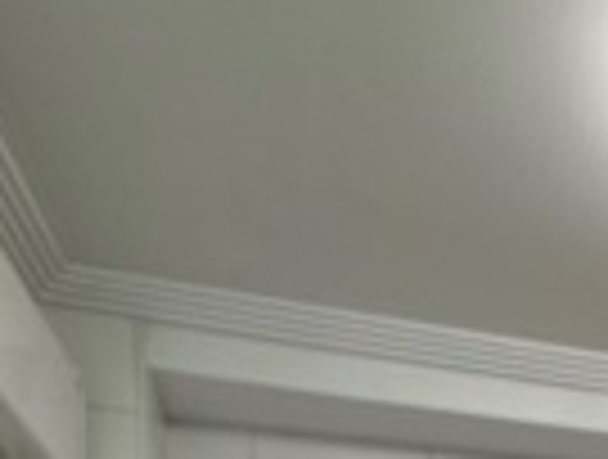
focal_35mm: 62
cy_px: 904
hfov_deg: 27.0
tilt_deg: -1.0
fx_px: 1092
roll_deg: -0.1
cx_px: 752
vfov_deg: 17.4
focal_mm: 2.22
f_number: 2.2
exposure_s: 1/100
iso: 100
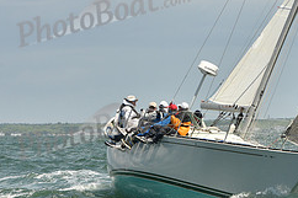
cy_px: 175
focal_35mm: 480
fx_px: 3970
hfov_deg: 4.3
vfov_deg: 2.9
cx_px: 255
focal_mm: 200
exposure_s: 1/800
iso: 320
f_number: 11
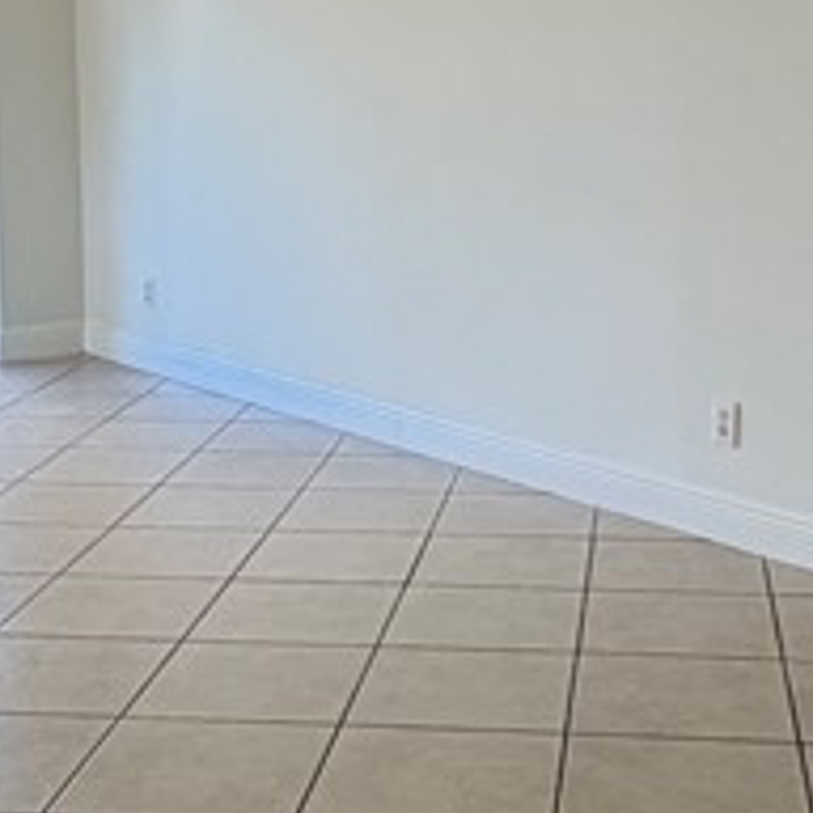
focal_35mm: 66
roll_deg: +0.5
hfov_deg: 26.1
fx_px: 1754
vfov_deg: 25.9
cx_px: 474
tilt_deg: -5.8
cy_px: 233
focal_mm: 2.22
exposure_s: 1/120
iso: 250
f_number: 2.2
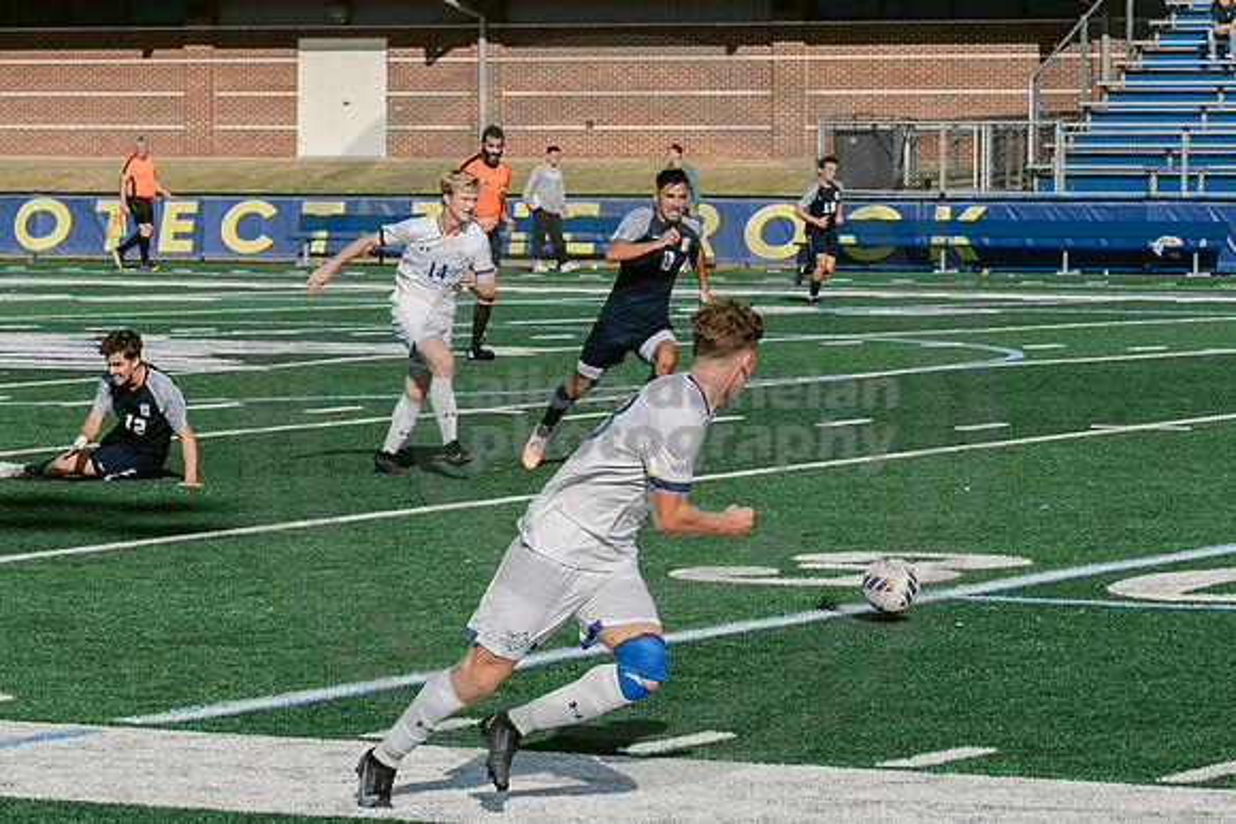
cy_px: 468
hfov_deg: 11.0
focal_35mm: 187
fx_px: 6420
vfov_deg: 7.3
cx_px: 463
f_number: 5.6
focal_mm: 70
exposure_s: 1/4000
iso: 640
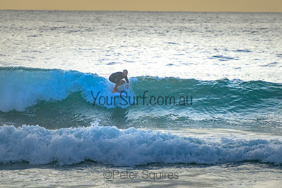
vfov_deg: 2.5
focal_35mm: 550
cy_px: 79
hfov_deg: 3.7
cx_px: 160
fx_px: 4308
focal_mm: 400
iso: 560
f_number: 5.6
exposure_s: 1/2000
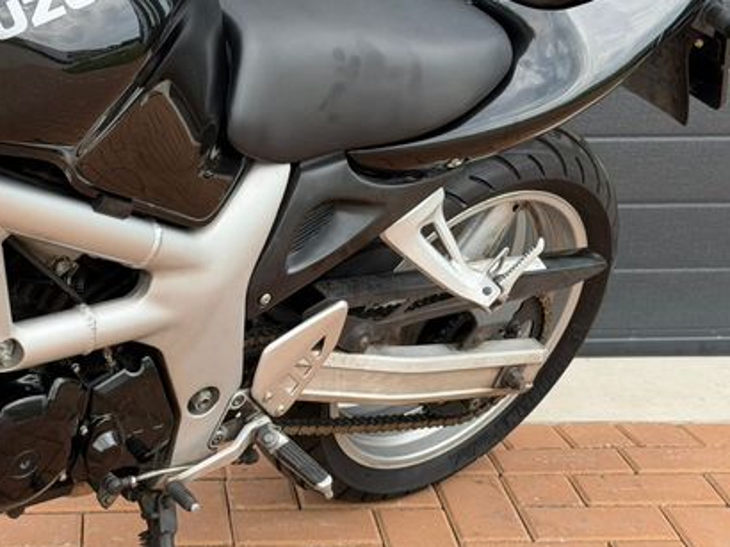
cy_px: 312
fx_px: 1581
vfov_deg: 19.6
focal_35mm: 75
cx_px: 247
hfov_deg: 25.9
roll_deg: +0.9
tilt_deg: -17.4
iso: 80
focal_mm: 6.76
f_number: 1.78
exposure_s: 1/865
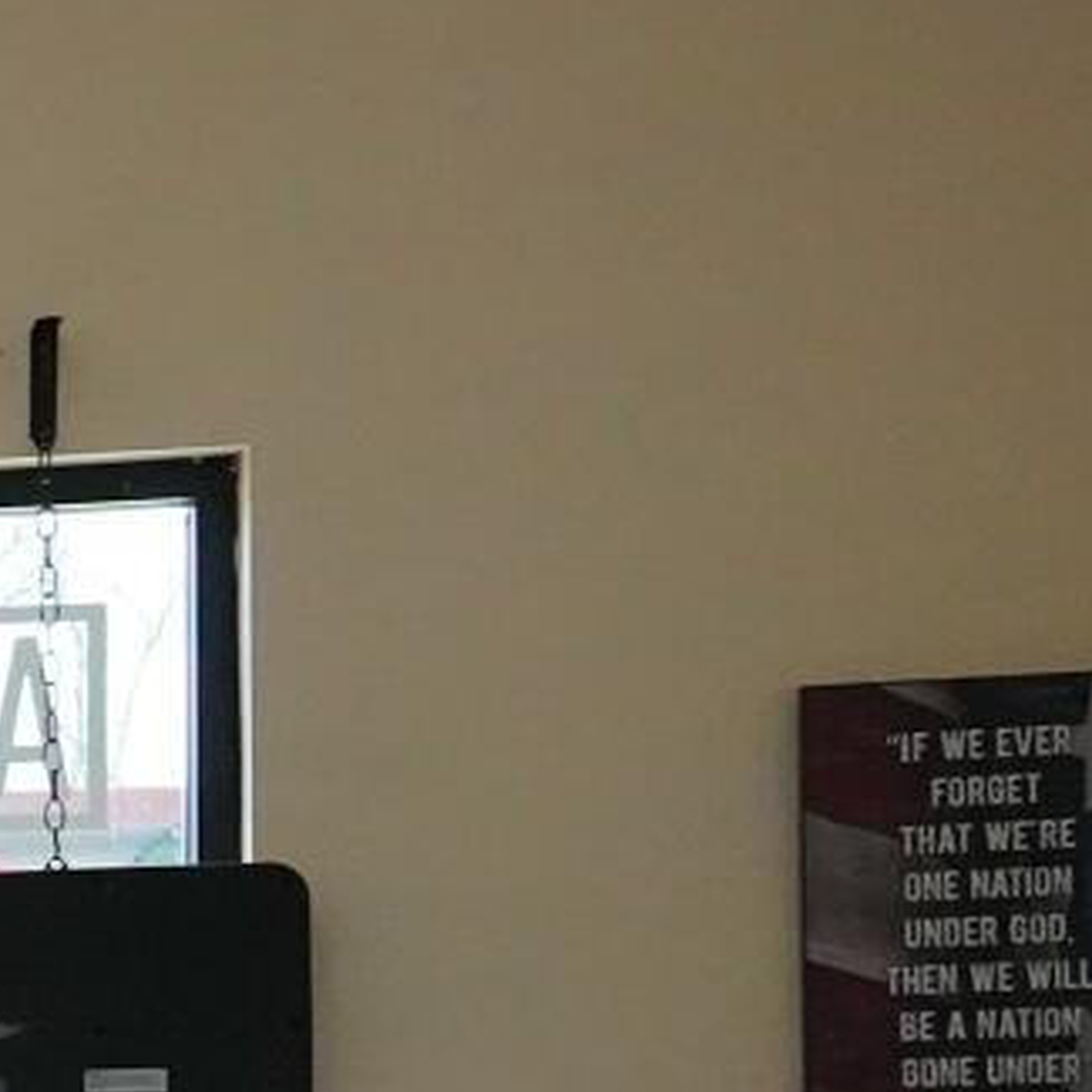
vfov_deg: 10.9
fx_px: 5603
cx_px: -3051
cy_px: 1280
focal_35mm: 157
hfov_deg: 7.9
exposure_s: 1/1000
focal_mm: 20
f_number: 5
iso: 3200
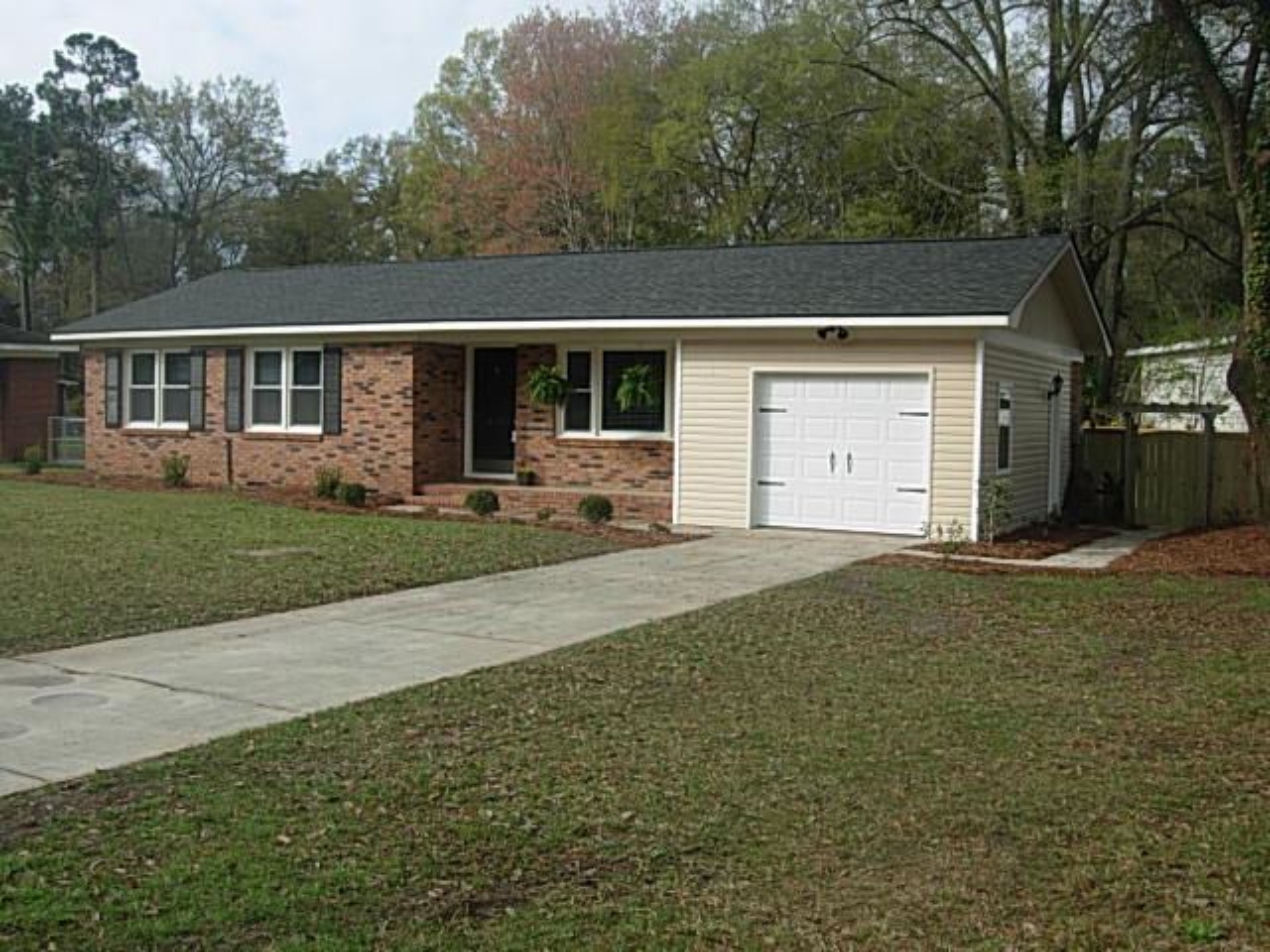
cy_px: 476
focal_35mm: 36
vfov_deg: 39.7
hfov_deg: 51.4
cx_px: 635
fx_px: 1321
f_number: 5.4
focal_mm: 7.5
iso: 50
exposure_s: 1/287
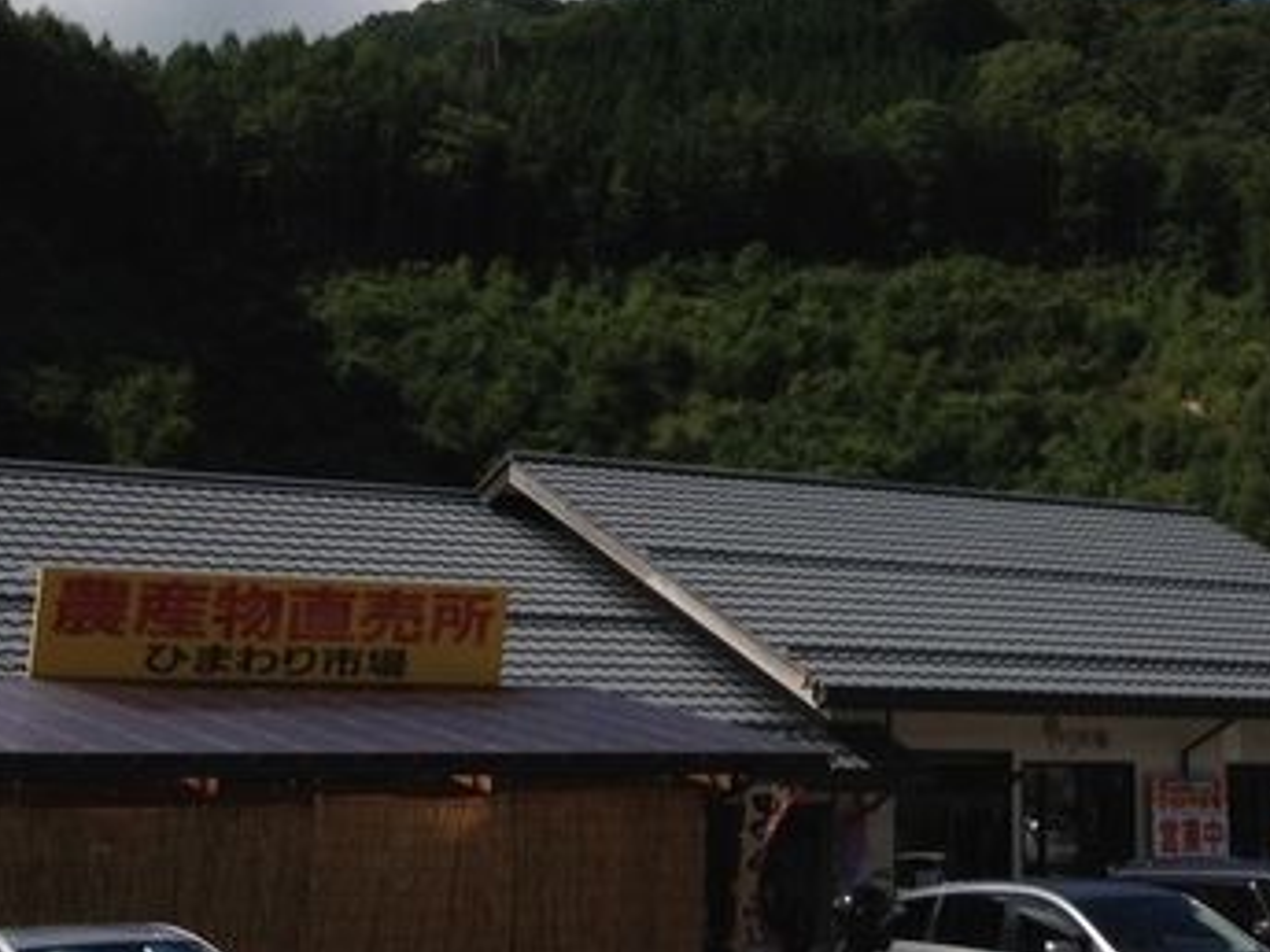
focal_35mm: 83
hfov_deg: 23.3
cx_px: 973
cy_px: 164
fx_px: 3045
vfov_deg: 17.6
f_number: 2.4
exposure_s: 1/3247
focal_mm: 4.28
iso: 64
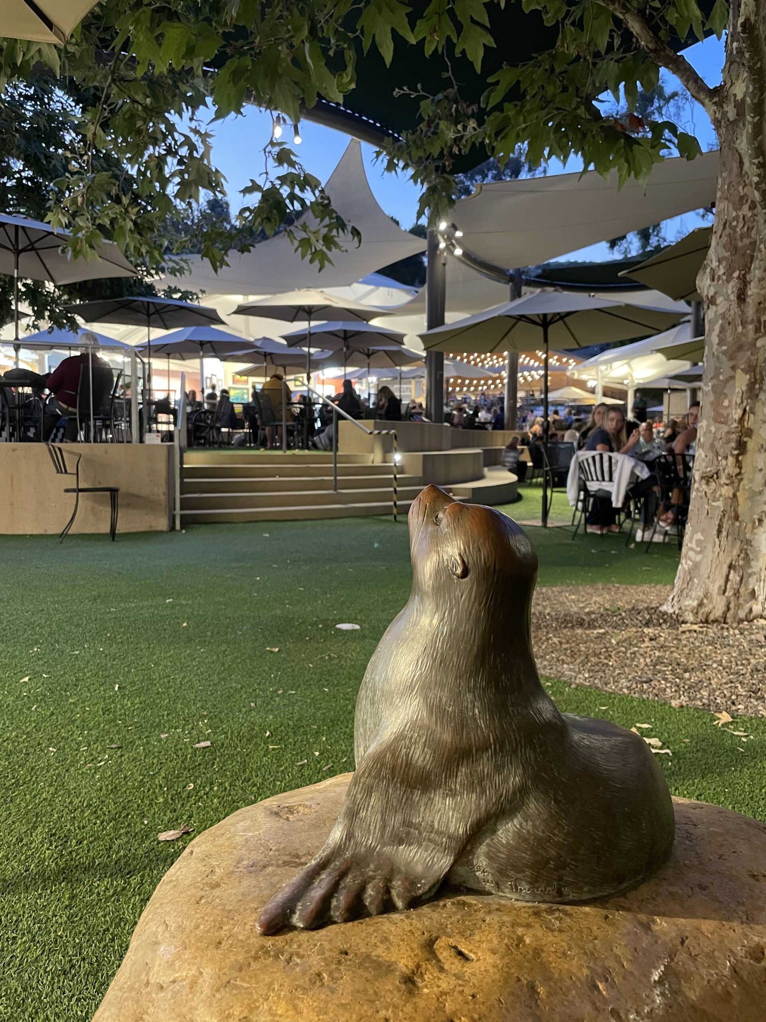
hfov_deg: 53.1
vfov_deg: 67.3
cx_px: 383
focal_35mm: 26
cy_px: 511
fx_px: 767
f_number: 1.6
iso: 640
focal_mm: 4.2
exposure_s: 1/30
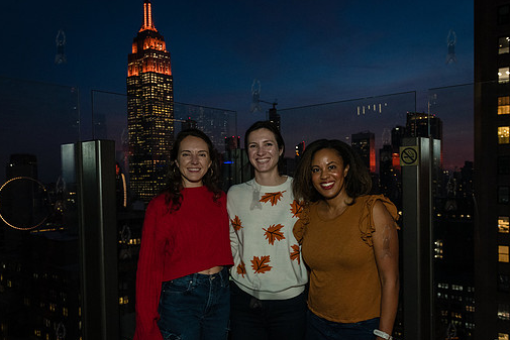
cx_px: 256
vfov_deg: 42.3
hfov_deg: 60.3
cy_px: 192
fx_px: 439
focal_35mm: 31
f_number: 4
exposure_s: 1/250
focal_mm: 27
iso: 4000
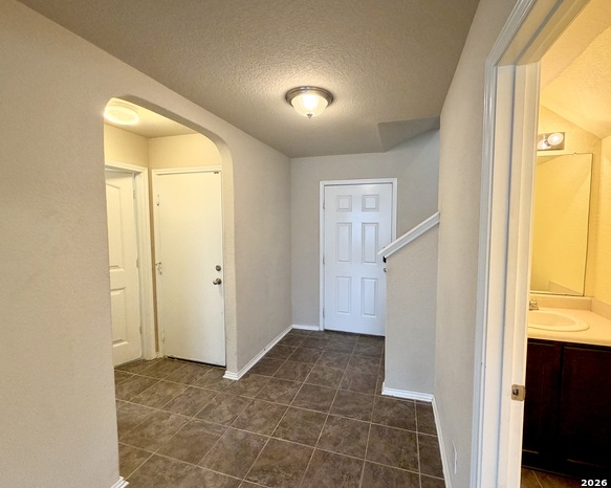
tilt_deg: -3.2
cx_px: 329
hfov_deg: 96.6
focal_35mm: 15
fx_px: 271
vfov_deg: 84.0
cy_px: 238
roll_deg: -0.2
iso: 200
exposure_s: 1/60
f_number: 2.2
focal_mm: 2.22
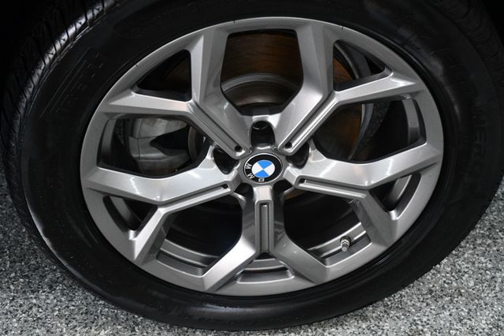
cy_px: 168
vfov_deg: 22.6
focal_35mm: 60
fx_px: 840
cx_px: 252
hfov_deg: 33.4
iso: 1800
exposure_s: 1/125
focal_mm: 40
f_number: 4.5
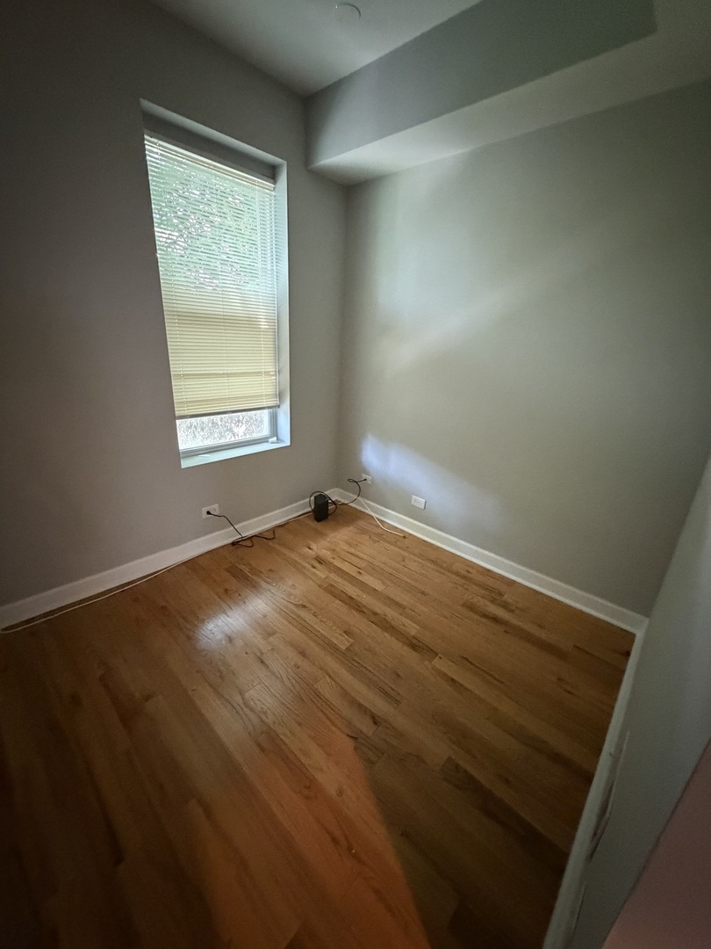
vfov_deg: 102.1
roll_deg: -2.5
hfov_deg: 85.7
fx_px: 383
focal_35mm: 14
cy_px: 474
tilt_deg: -18.3
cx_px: 356
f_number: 2.2
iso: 1250
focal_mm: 2.22
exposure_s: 1/40
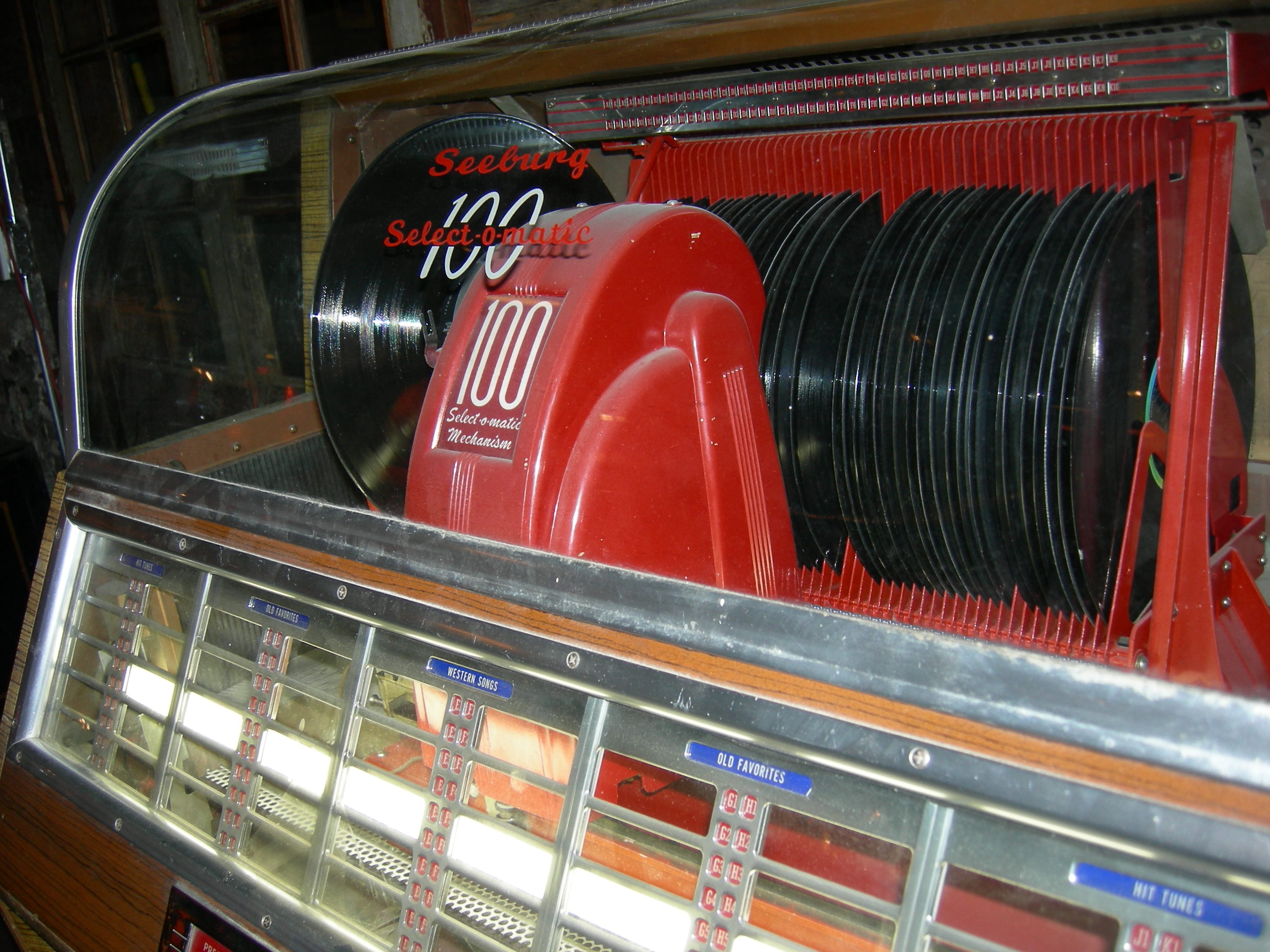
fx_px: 1321
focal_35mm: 36
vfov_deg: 39.7
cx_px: 635
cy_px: 476
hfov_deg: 51.4
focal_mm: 7.5
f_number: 2.7
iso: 64
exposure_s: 1/60.1
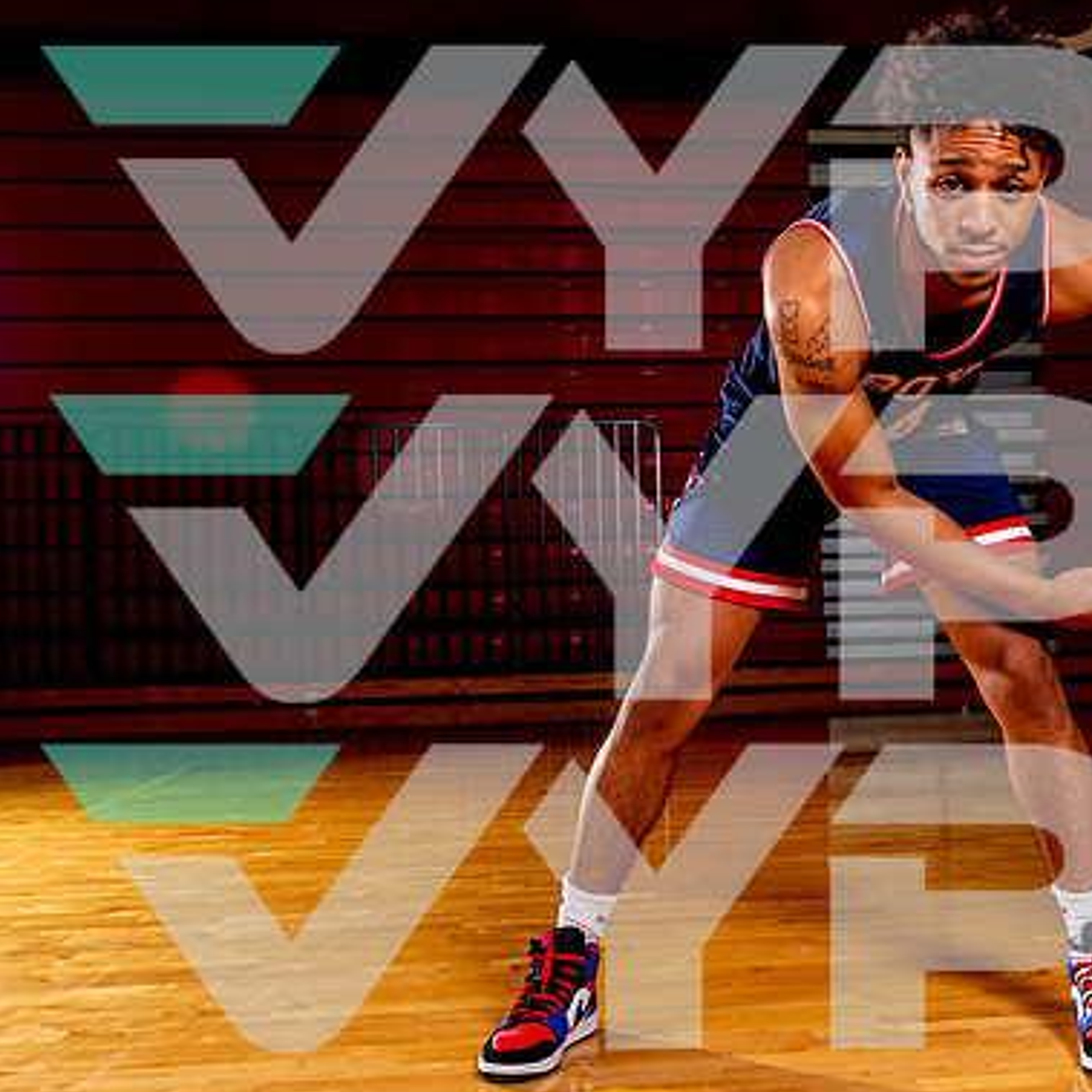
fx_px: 1642
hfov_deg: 35.9
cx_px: 821
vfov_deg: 36.8
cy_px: 573
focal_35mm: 46
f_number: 5.6
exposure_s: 1/125
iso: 100
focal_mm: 32
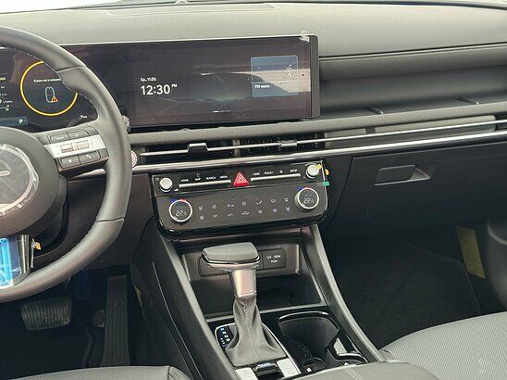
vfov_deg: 30.2
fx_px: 702
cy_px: 190
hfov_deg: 39.7
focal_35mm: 48
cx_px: 254
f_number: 1.78
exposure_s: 1/40
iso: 250
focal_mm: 6.76
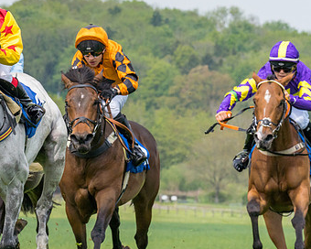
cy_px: 51
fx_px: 3406
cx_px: -91
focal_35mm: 370
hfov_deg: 5.2
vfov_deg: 4.2
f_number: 9
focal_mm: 135
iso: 400
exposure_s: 1/2000
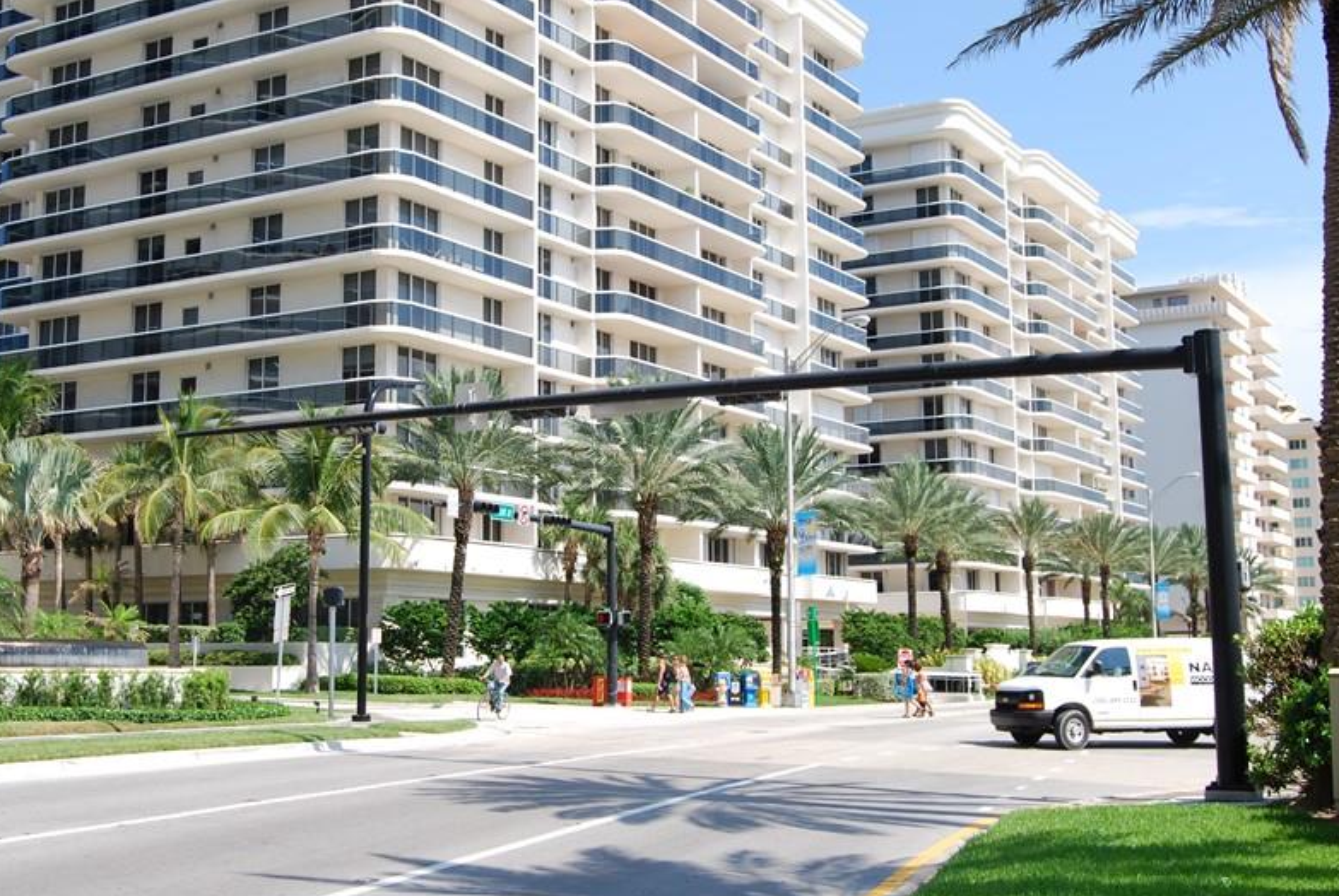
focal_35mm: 48
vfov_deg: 28.3
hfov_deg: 41.2
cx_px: 586
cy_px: 398
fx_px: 1776
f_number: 7.1
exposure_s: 1/200
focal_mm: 23
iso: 100
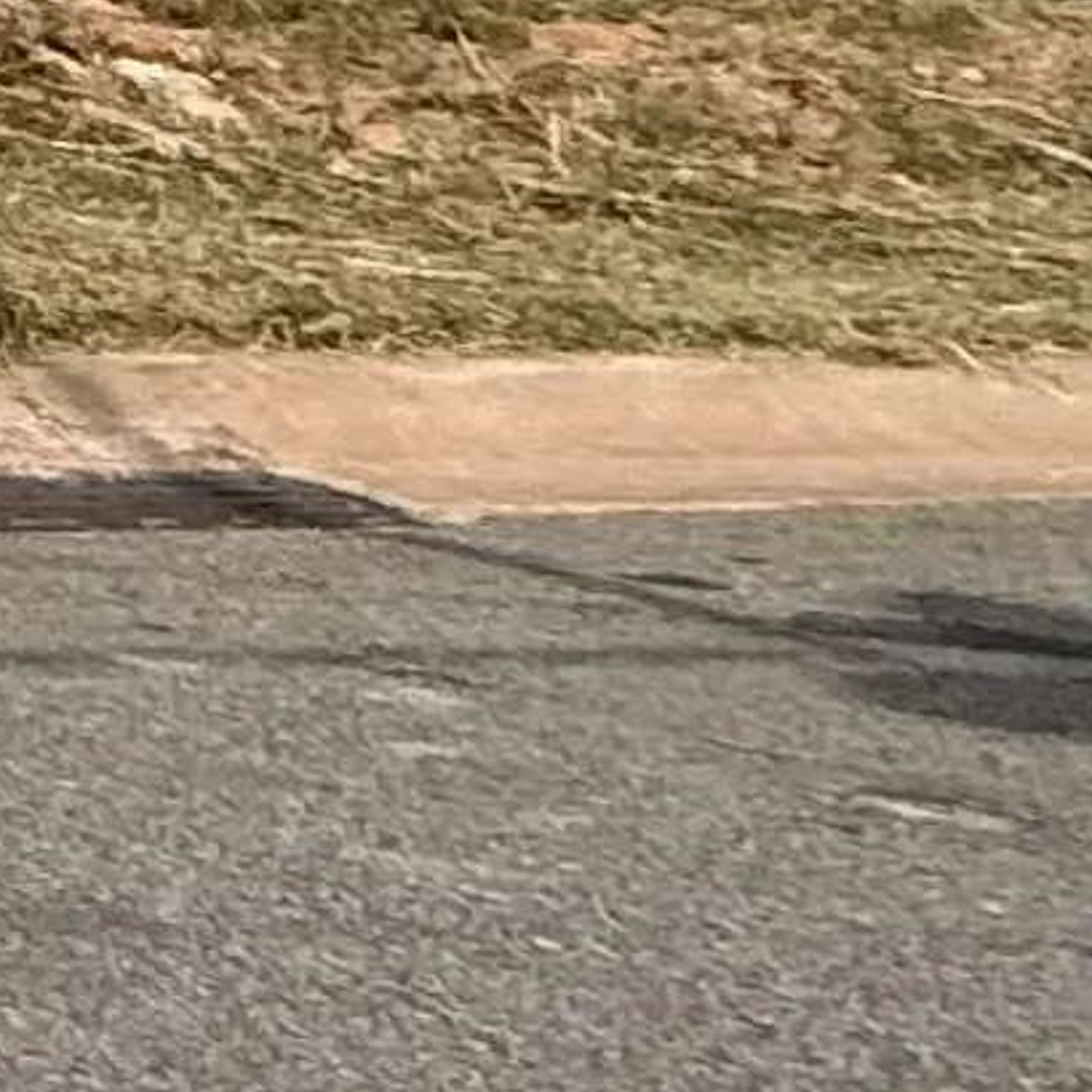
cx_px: -4288
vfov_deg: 12.5
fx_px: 4354
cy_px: -1097
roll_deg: -0.7
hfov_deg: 6.5
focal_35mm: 122
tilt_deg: +7.7
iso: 50
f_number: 2.2
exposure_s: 1/4762
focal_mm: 2.22
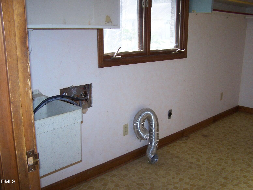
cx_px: 126
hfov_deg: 49.0
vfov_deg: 37.7
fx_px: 278
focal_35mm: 38
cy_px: 95
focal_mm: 6.3
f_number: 2.8
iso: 140
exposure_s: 1/60
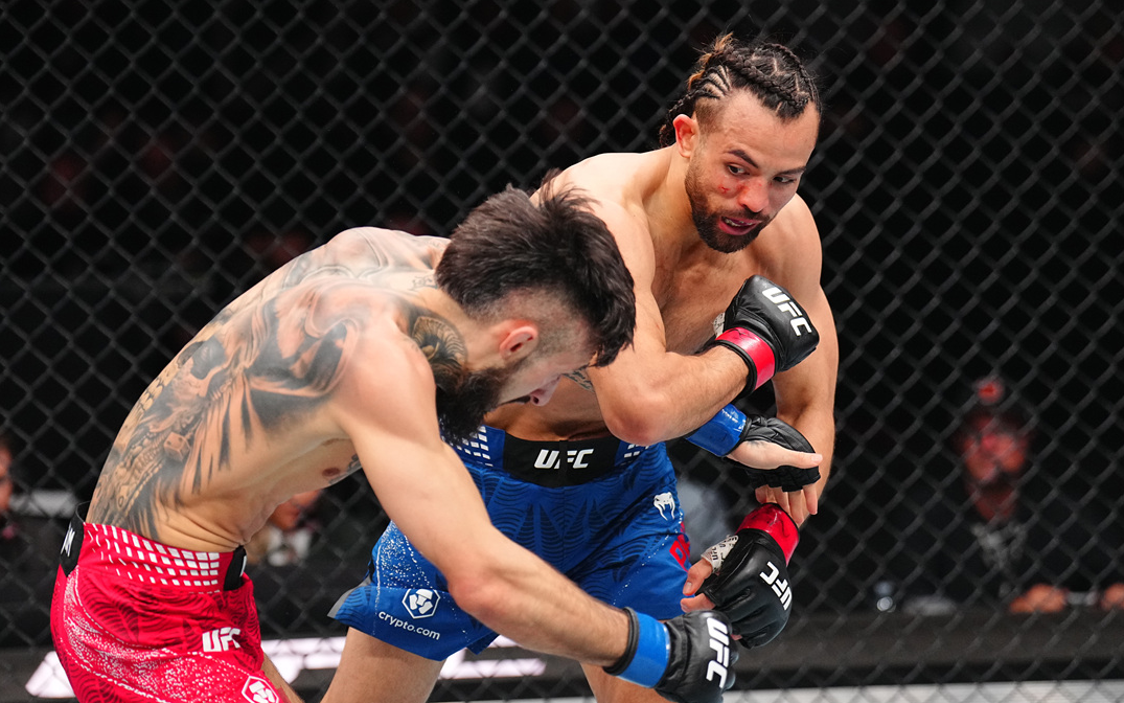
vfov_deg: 10.2
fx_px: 3921
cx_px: 561
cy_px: 367
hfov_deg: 16.3
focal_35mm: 128
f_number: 2.8
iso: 4000
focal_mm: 125
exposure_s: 1/1600
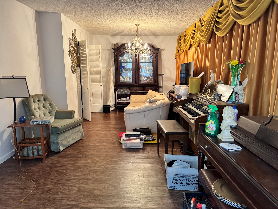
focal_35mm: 24
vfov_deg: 56.8
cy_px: 104
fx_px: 193
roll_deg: -0.4
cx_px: 139
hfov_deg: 71.6
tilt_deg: -10.3
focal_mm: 6.76
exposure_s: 1/60
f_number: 1.78
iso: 640
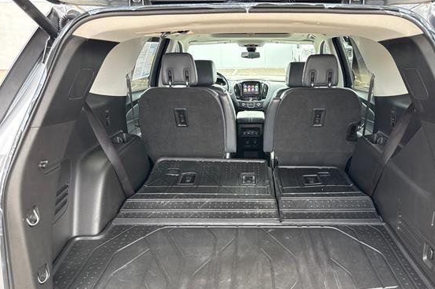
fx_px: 350
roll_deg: +0.7
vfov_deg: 44.8
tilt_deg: -19.7
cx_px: 245
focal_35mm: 29
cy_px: 170
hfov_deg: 63.4
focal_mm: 6.76
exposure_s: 1/75
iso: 200
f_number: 1.78
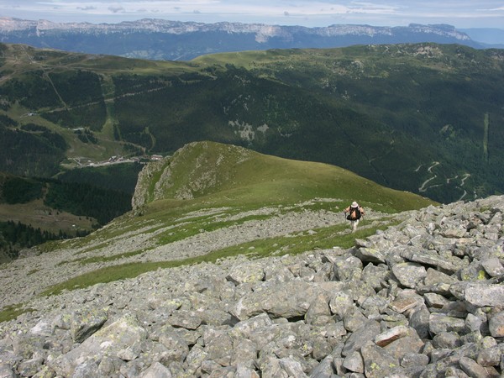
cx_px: 252
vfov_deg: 42.9
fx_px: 480
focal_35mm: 33
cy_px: 189
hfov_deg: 55.4
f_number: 7.1
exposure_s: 1/400
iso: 64
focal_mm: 8.4
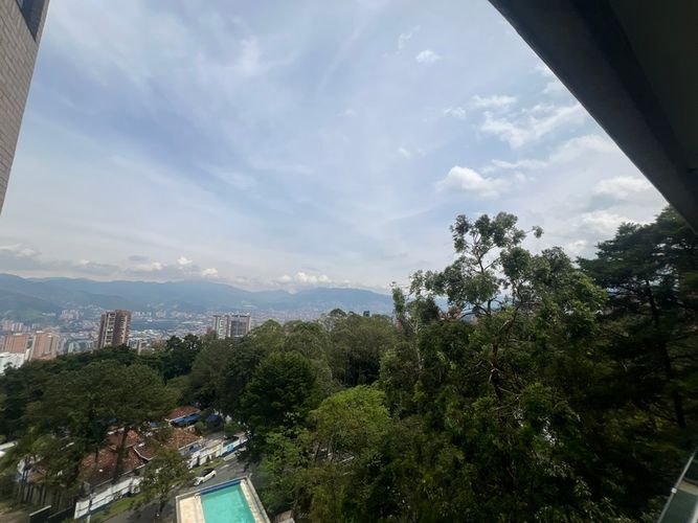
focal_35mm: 13
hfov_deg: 106.2
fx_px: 262
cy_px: 262
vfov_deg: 89.9
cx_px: 349
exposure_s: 1/3311
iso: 32
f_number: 1.8
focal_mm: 1.57
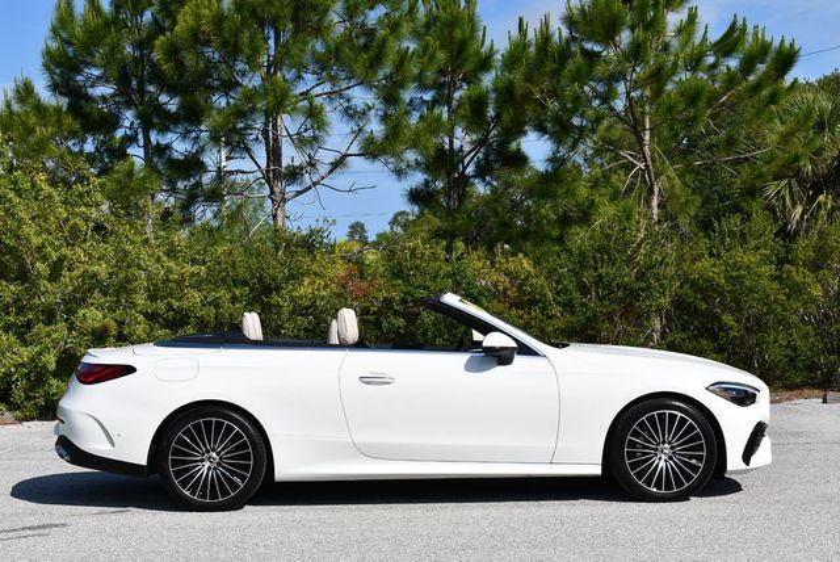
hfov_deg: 33.4
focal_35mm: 60
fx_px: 1401
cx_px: 420
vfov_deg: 22.7
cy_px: 281
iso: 100
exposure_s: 1/320
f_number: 9
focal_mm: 30
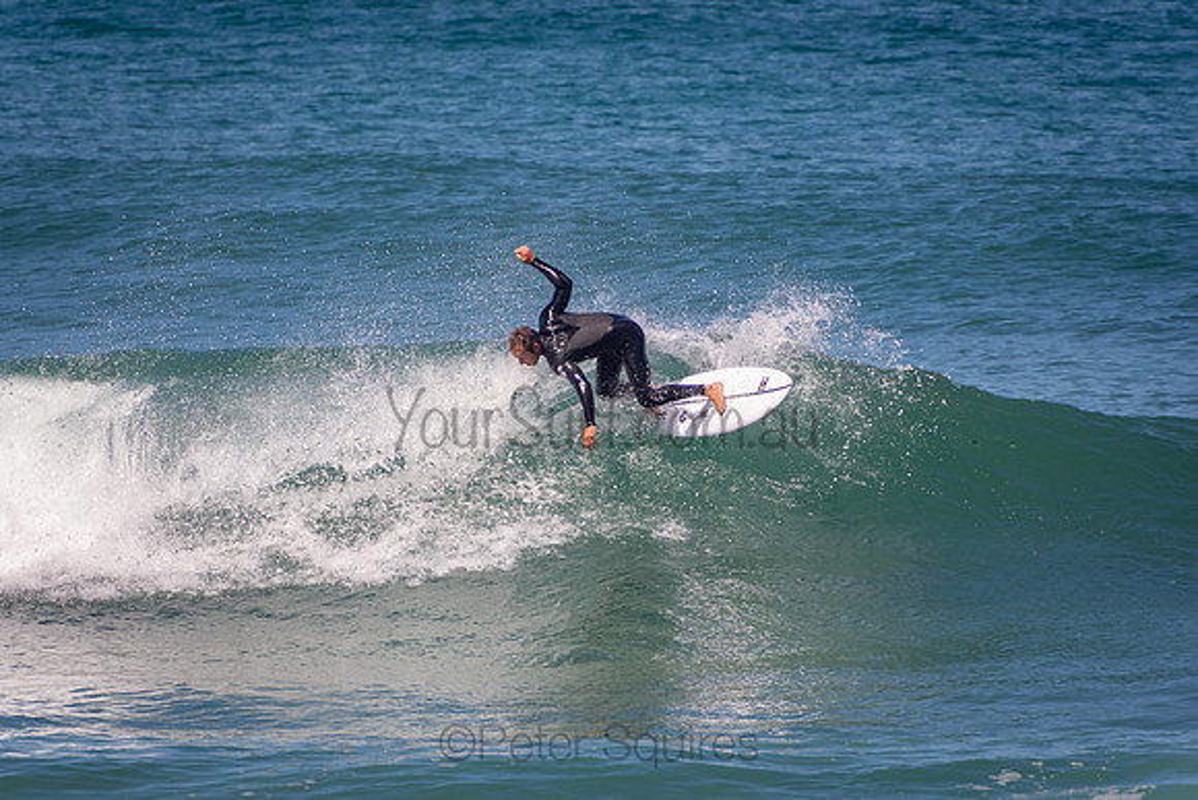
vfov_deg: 2.3
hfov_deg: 3.4
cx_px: 599
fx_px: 19970
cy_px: 400
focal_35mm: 600
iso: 220
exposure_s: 1/1250
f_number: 5.6
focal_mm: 400
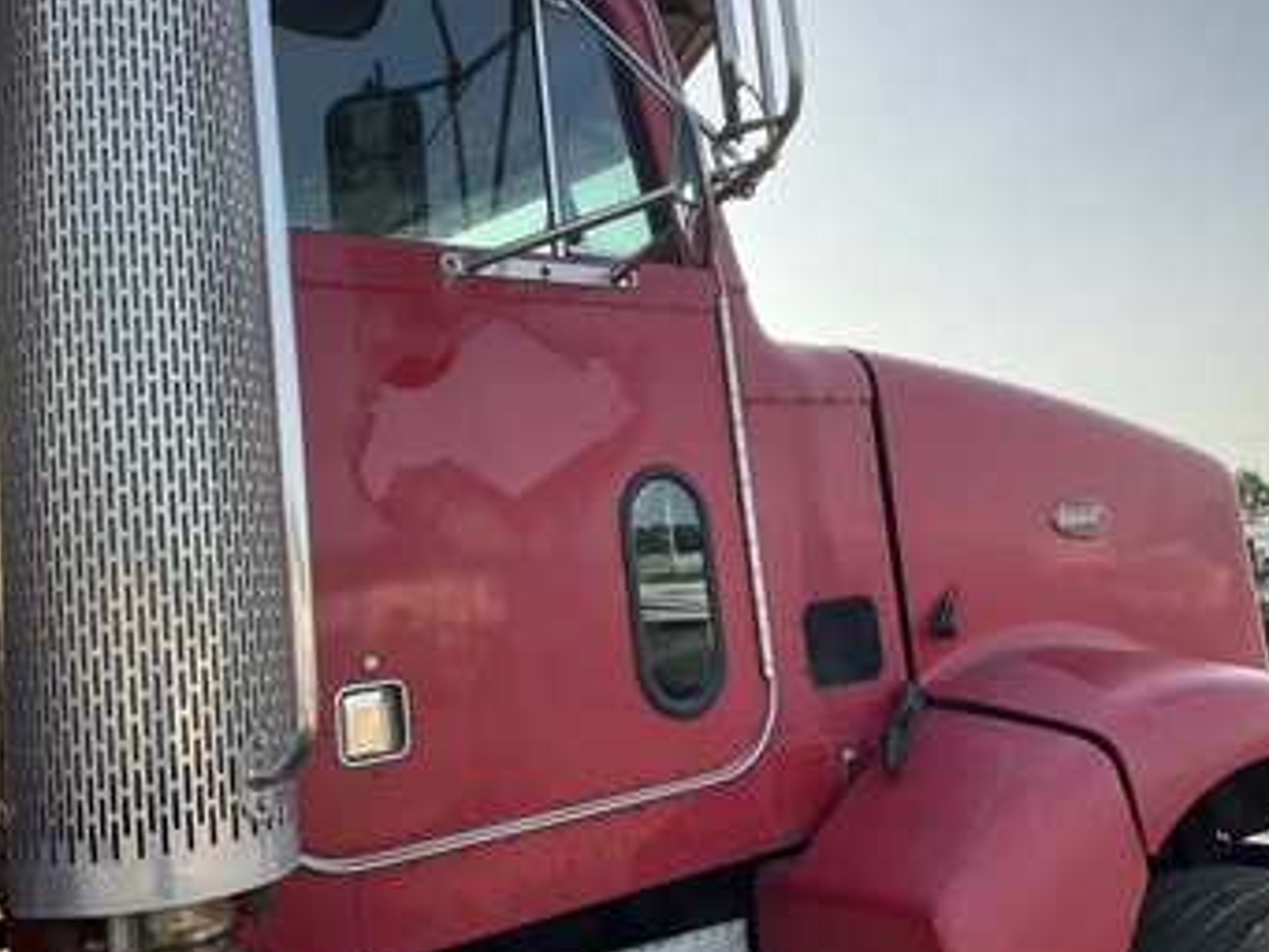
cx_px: 610
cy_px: 435
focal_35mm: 34
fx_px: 1247
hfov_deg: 53.9
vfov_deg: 41.8
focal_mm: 3
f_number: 1.8
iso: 25
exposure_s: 1/524
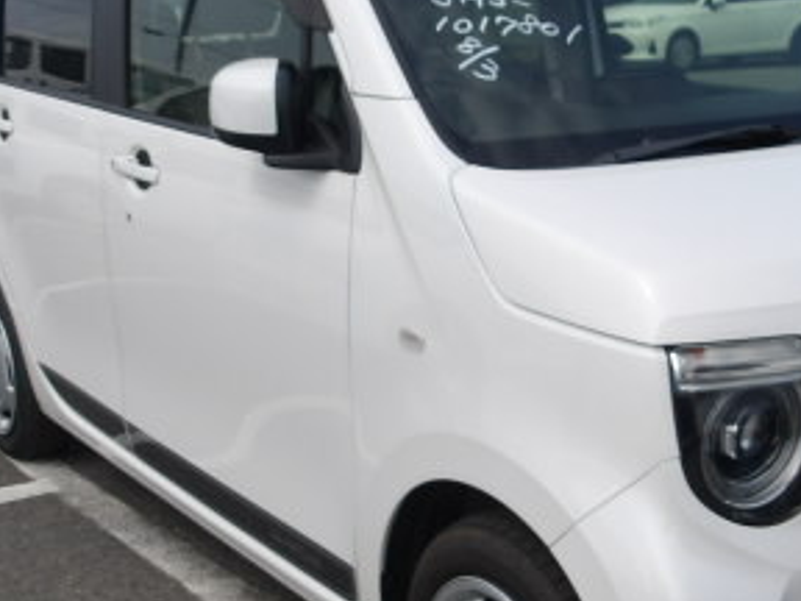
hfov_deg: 31.8
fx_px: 1388
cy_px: 348
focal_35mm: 60
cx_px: 570
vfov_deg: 24.4
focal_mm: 4.9
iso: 100
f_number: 10.4
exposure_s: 1/146
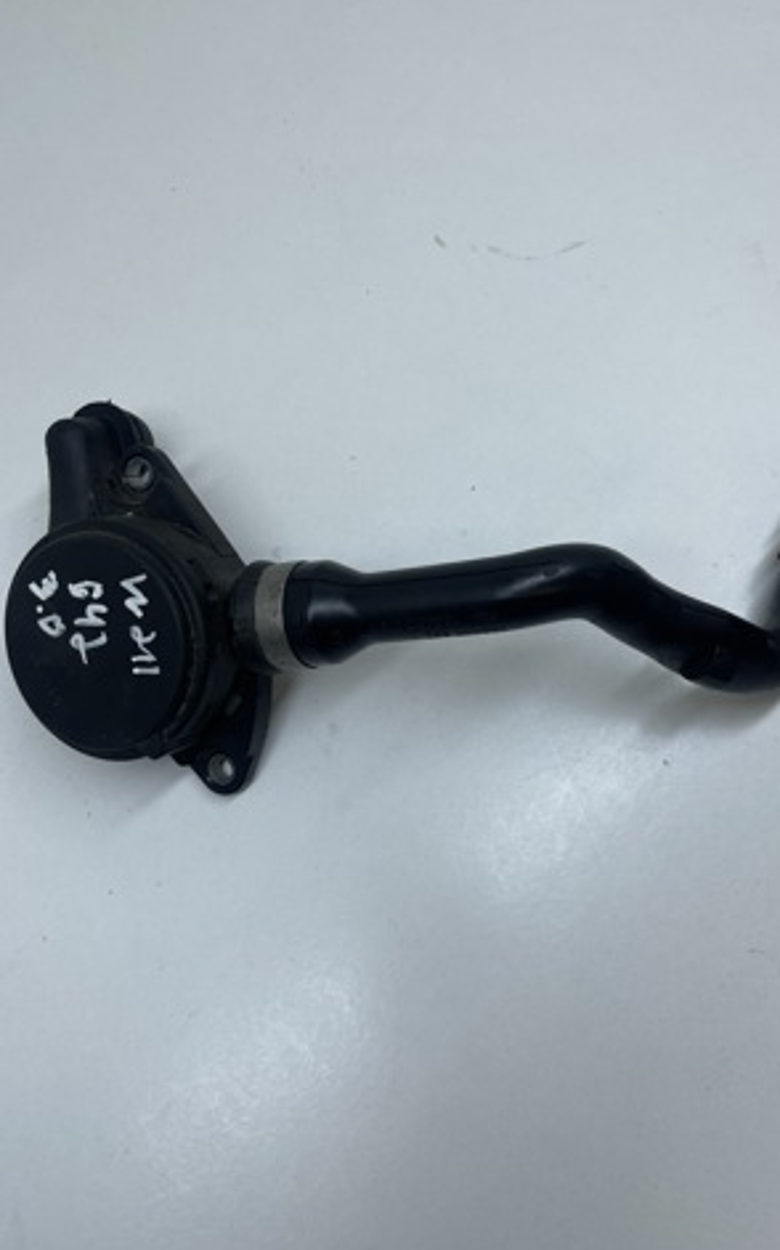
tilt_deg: -72.6
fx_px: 919
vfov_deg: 68.4
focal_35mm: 27
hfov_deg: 45.8
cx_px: 456
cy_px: 621
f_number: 1.6
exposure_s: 1/1200
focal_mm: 5.1
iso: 32
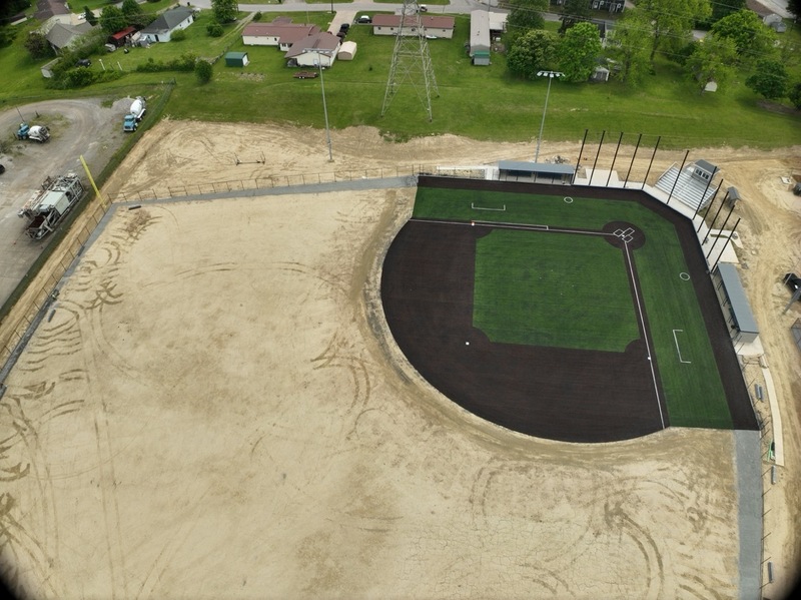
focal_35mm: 24
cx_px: 400
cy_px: 300
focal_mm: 12.29
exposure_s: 1/800
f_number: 2.8
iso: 100
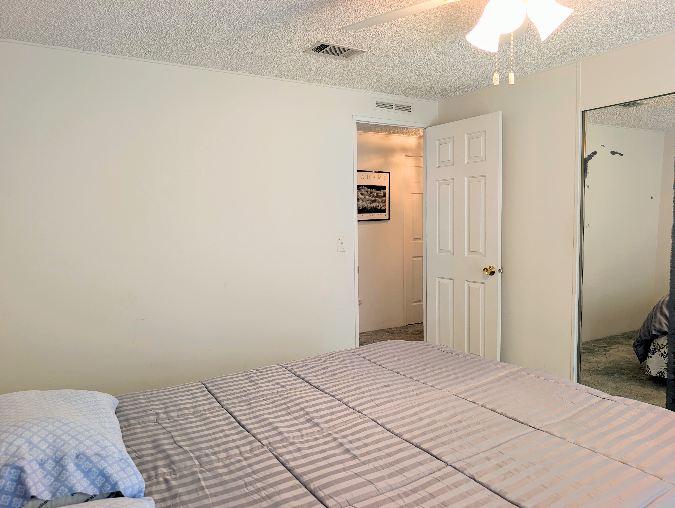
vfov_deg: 56.9
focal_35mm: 24
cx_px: 338
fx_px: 469
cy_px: 254
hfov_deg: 71.5
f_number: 1.68
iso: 70
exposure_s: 1/40
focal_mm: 6.9
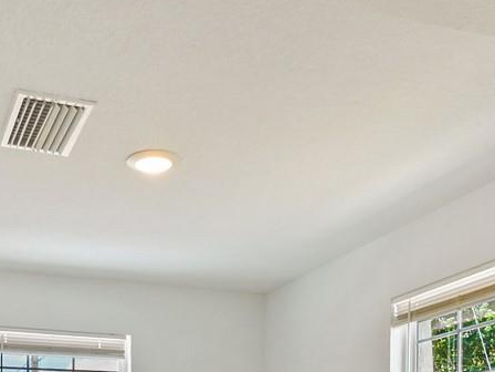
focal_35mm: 50
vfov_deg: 23.8
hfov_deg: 37.4
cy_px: 542
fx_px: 715
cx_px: 133
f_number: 4
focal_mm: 7
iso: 500
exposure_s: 1/60
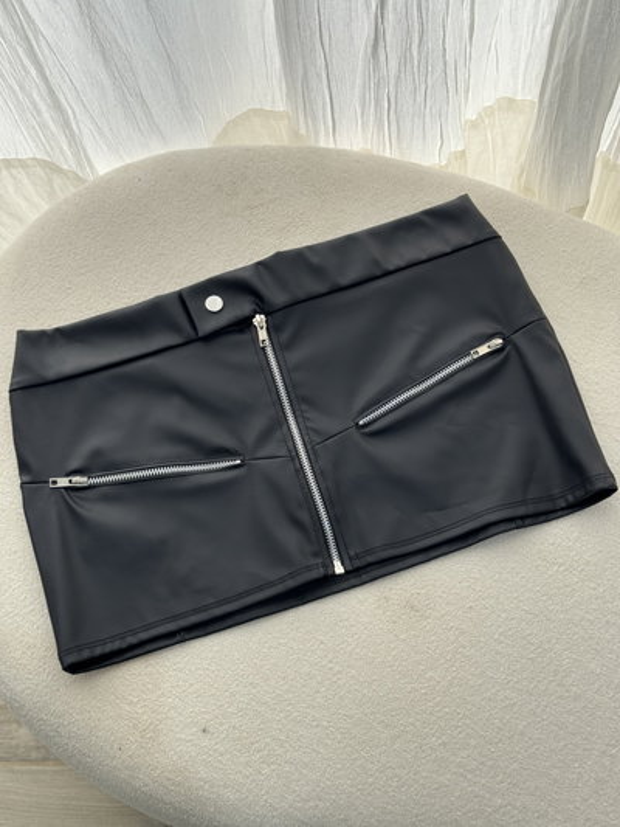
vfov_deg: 39.6
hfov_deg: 30.3
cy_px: 414
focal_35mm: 48
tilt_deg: -70.3
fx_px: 1146
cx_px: 310
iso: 64
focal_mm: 6.76
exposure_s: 1/199
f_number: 1.78
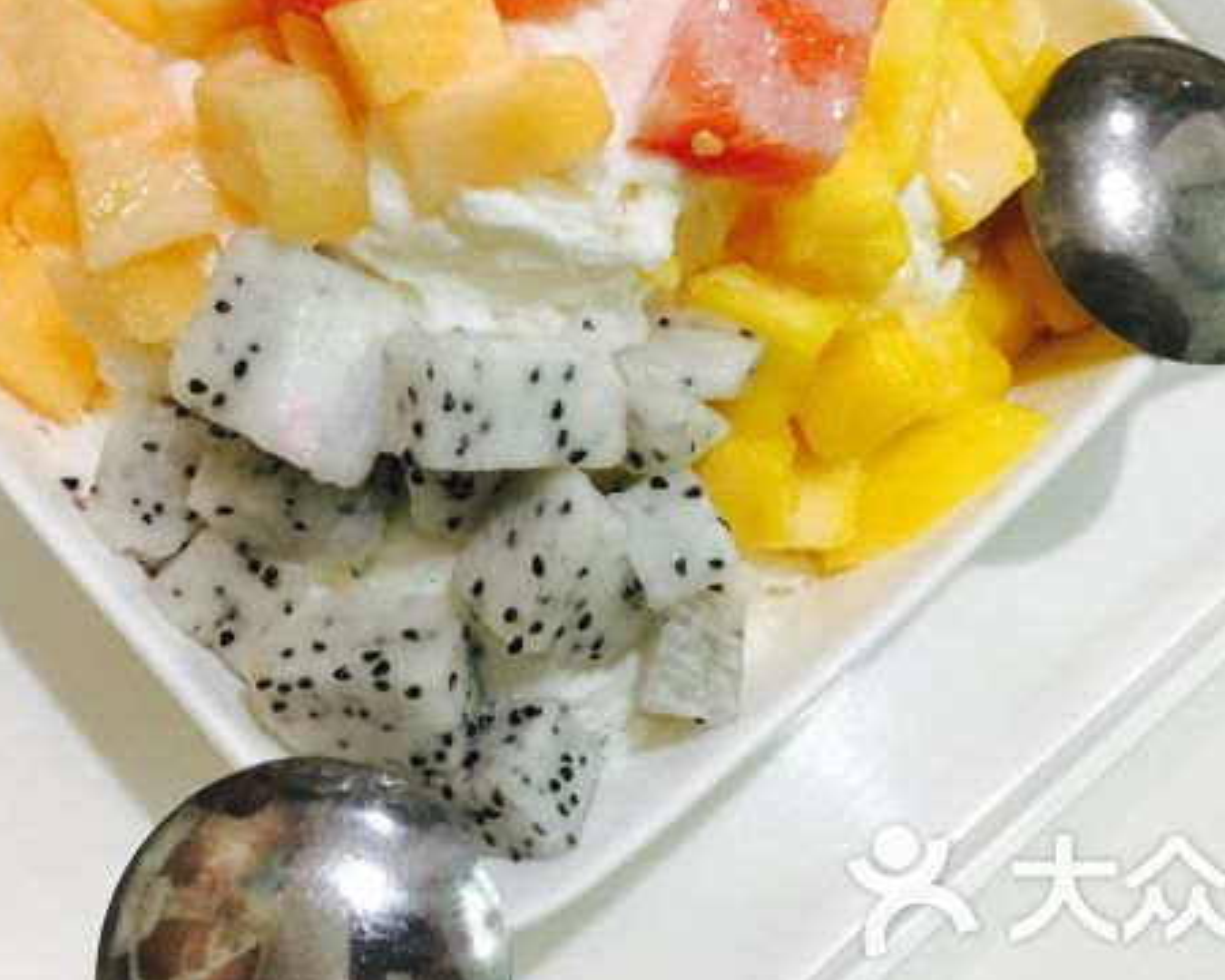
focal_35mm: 44
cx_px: 577
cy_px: 317
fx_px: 1595
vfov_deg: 33.8
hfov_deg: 42.0
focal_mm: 4.15
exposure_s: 1/17
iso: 100
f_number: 2.2
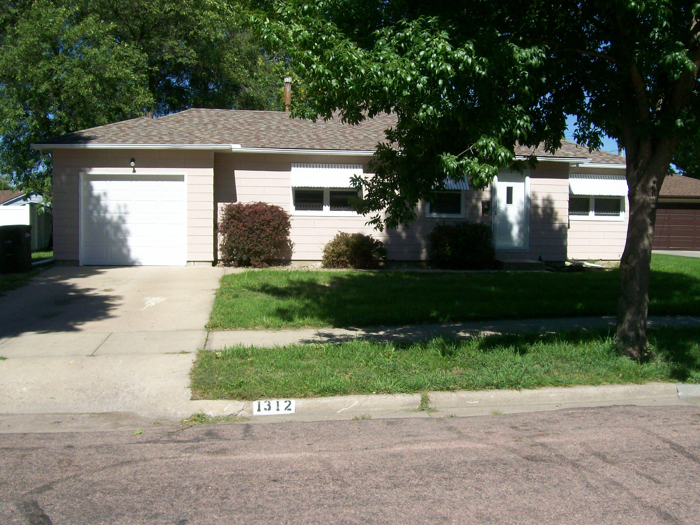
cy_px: 262
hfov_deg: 51.4
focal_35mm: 36
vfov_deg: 39.7
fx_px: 728
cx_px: 350
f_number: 4.8
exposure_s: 1/637
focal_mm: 6
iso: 80
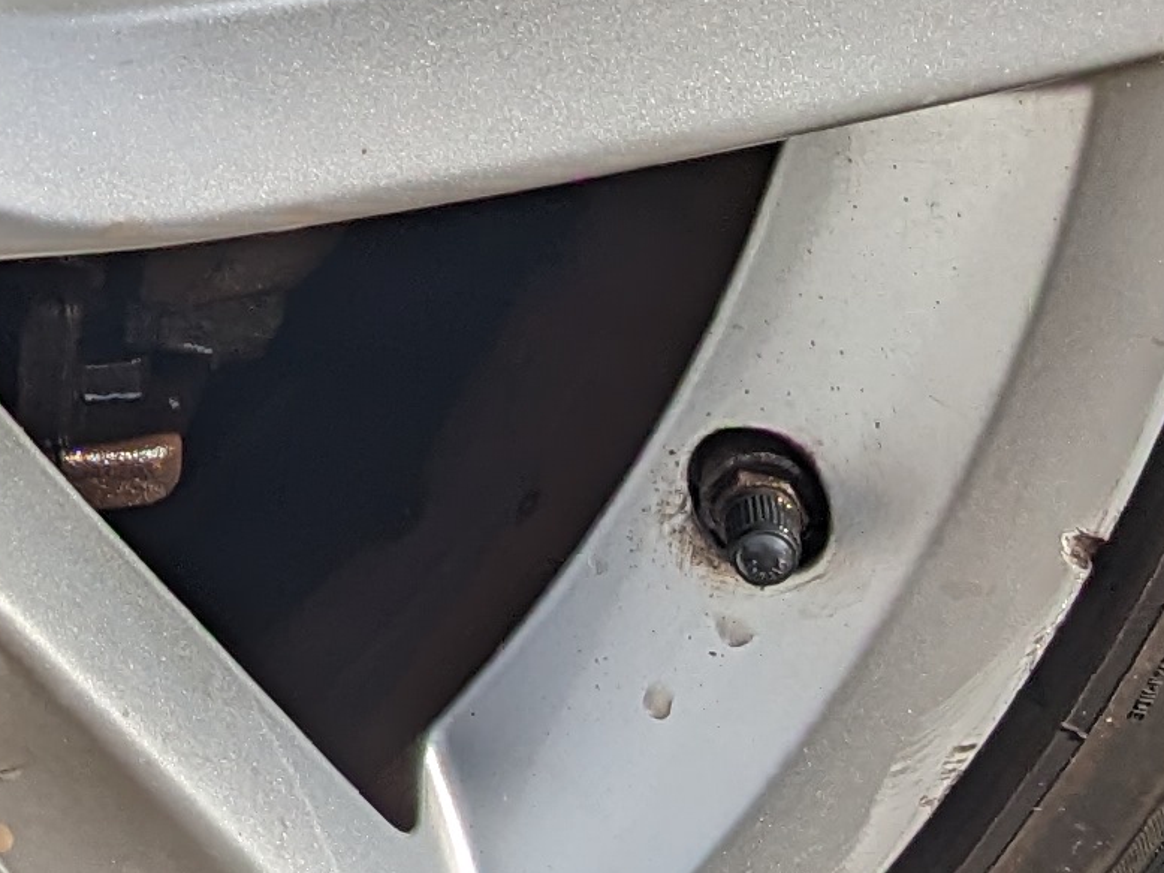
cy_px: -79
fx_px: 4706
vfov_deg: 10.5
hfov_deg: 13.2
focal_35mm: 140
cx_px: -693
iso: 51
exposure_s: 1/4673
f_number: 1.73
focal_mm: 4.38
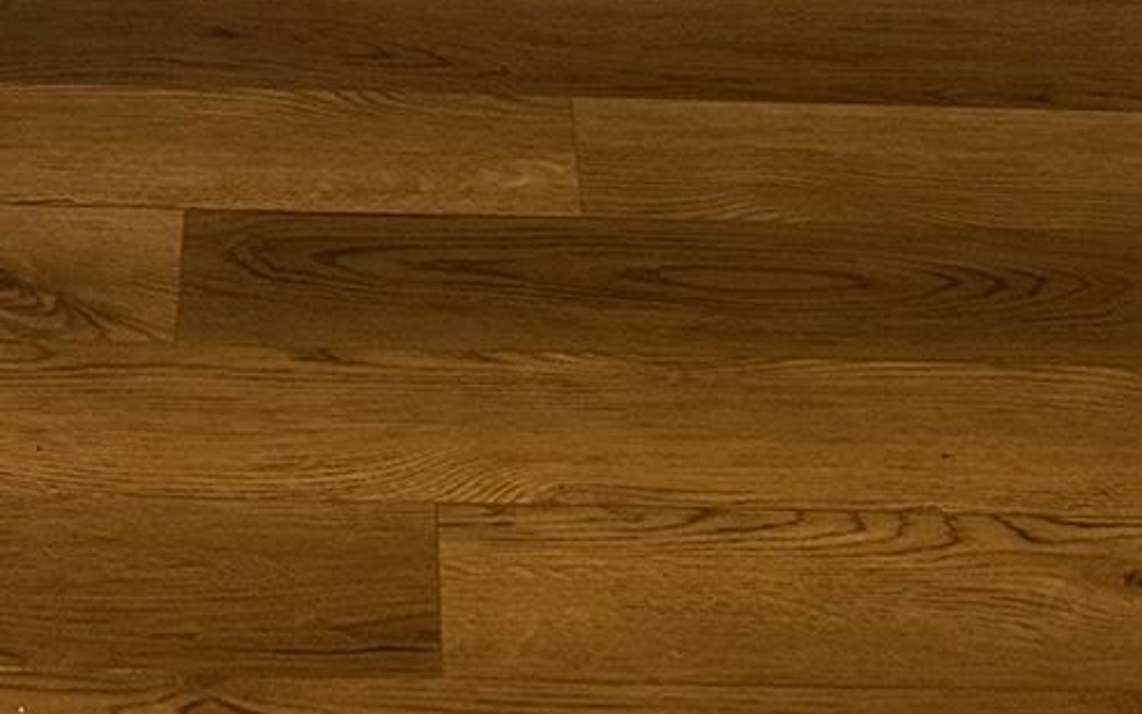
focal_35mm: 105
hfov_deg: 19.8
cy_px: -1283
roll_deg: -2.0
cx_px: 405
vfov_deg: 10.0
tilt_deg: -11.7
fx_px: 3268
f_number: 1.78
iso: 250
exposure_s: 1/60
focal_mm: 6.86
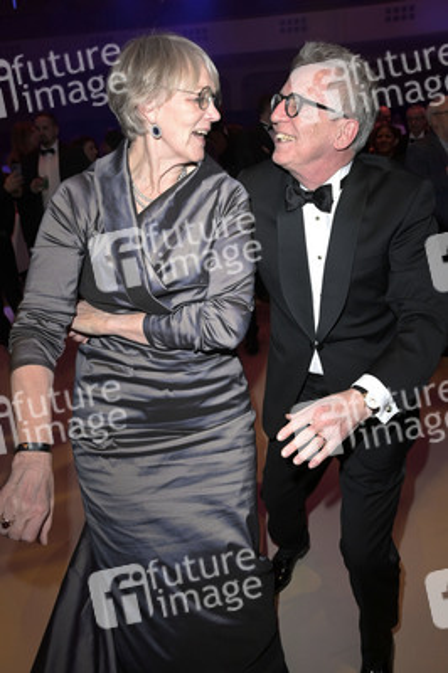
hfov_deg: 53.1
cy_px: 336
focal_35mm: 24
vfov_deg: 73.8
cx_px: 224
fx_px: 449
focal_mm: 24
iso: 4000
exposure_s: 1/250
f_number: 5.6
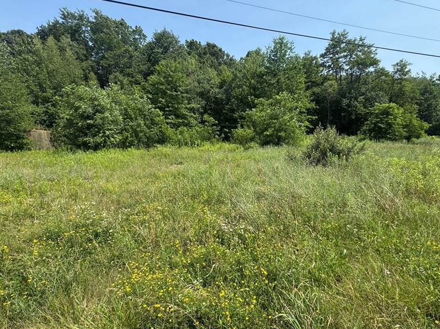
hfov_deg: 84.5
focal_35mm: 19
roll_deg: +1.3
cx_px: 237
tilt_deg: -5.1
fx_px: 241
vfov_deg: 68.7
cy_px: 170
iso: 40
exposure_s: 1/910
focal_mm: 2.22
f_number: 2.2
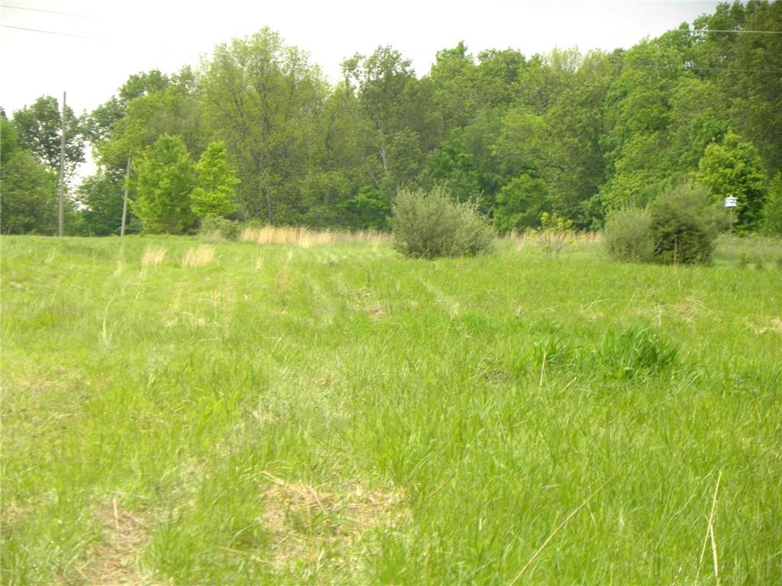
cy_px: 293
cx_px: 391
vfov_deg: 6.0
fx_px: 5580
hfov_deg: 8.0
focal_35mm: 247
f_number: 4.5
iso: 115
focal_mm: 44
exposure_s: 1/136
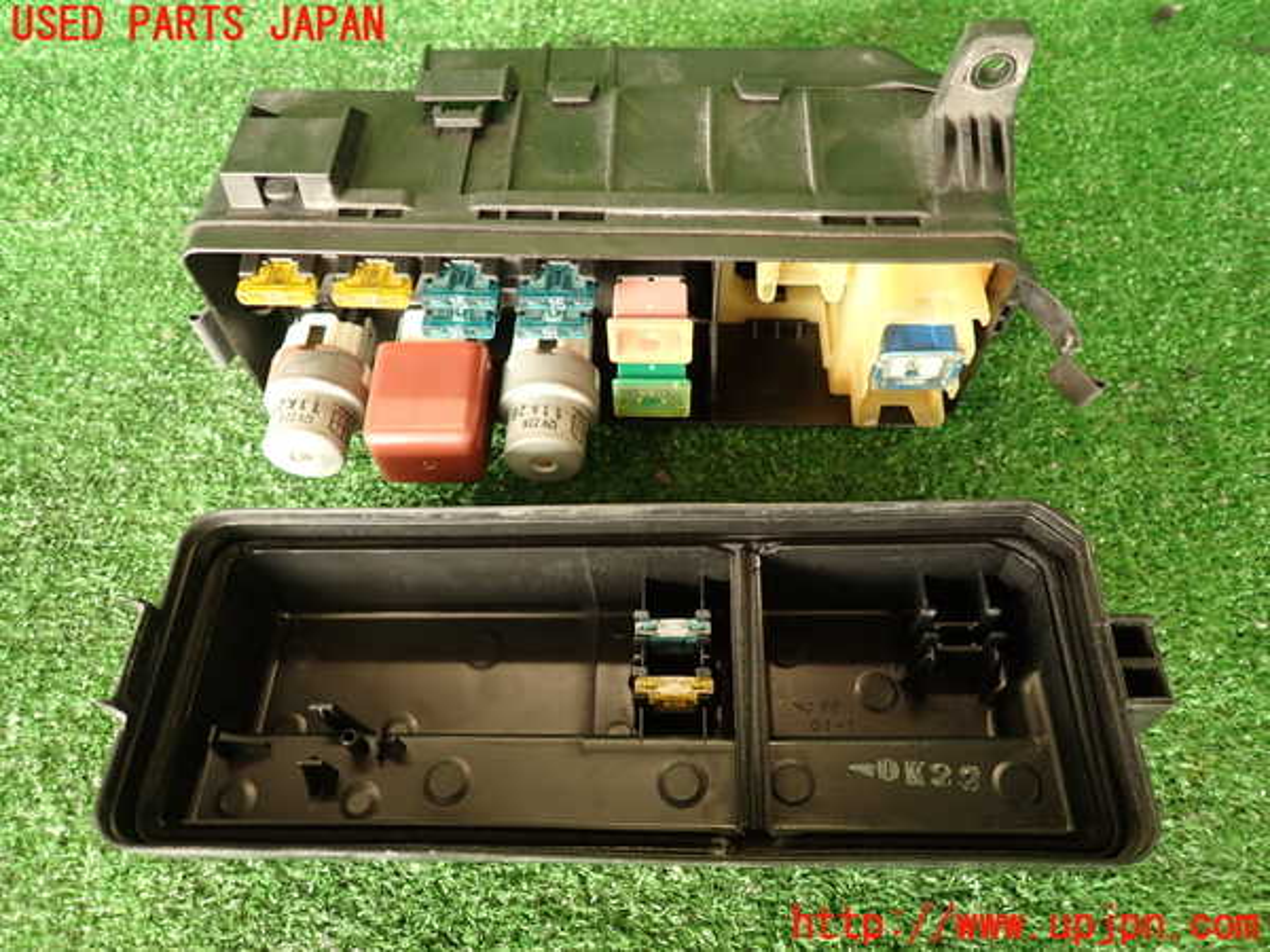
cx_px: 635
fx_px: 917
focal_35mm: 25
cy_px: 476
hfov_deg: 69.4
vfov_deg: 54.9
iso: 200
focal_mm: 4.5
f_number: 2
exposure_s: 1/50
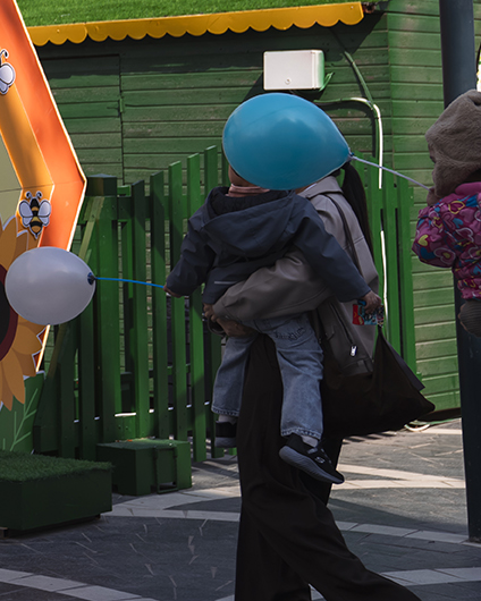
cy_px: 88
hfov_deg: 11.7
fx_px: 2046
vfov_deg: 16.5
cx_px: -560
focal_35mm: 115
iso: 100
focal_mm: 34
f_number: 4
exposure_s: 1/500
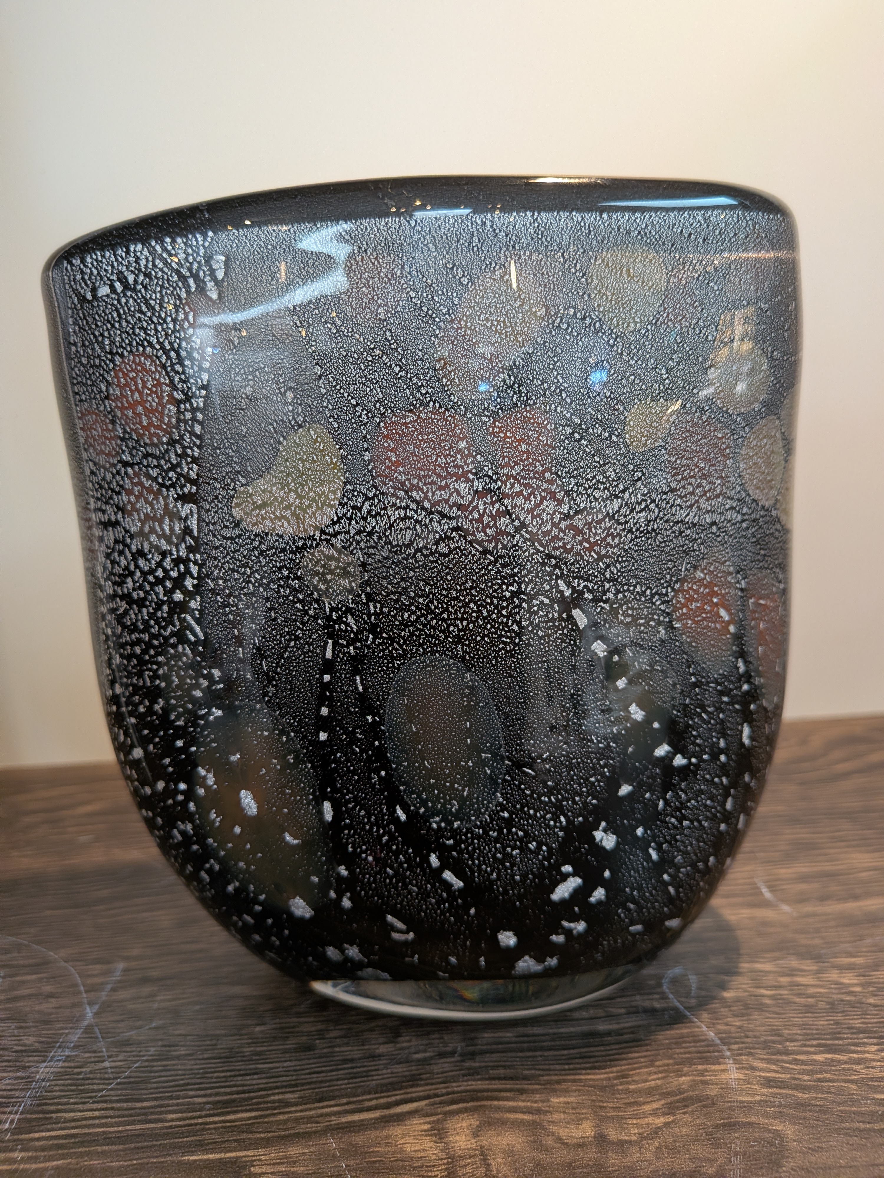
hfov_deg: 56.8
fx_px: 817
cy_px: 589
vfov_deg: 71.6
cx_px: 442
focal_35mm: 24
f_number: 1.7
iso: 178
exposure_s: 1/60
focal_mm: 4.53
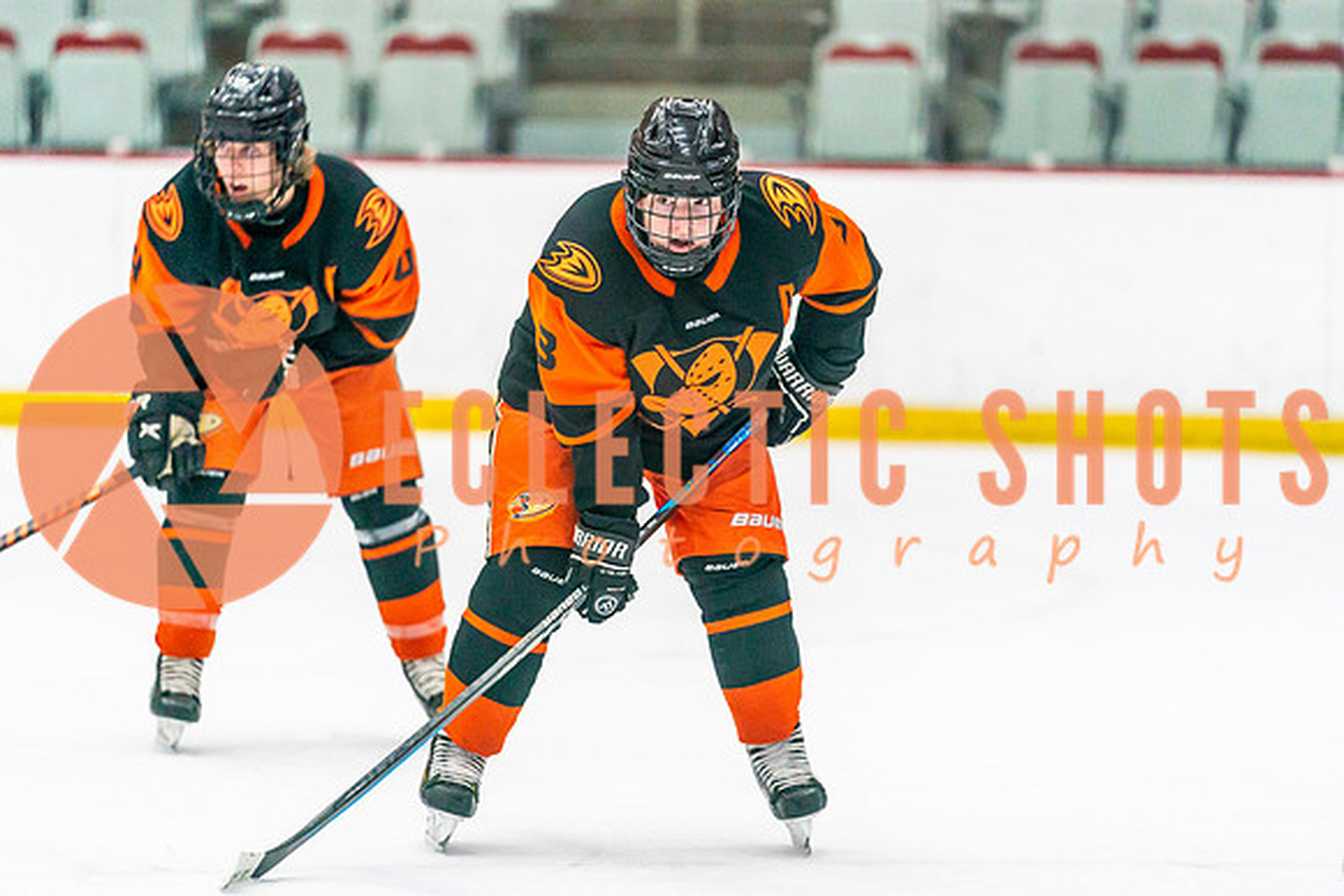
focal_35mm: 208
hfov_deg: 9.9
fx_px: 7763
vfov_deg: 6.6
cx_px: 672
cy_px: 448
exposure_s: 1/1250
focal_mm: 200
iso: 3200
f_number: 2.8
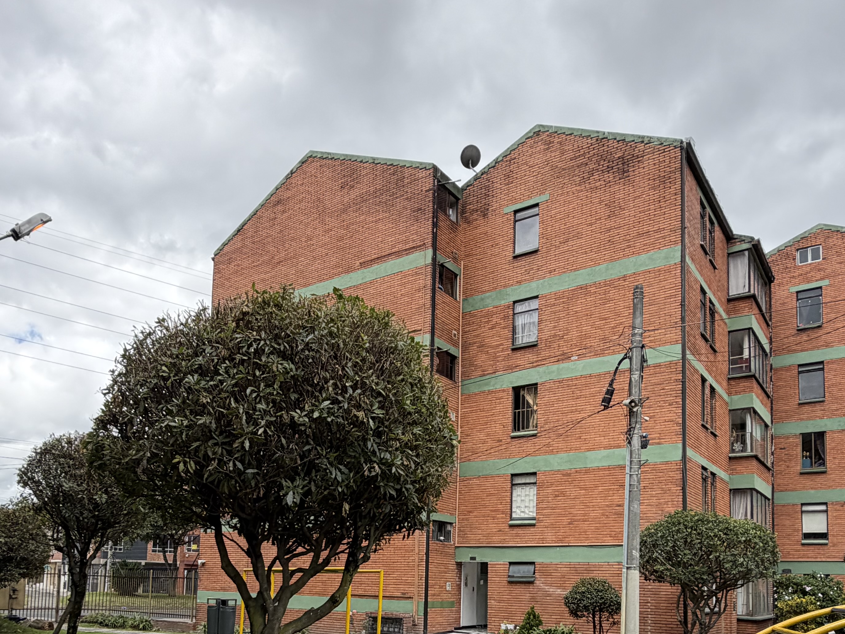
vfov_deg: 45.3
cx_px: 400
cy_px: 523
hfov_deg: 61.6
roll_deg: -1.6
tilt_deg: +3.9
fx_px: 708
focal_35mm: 29
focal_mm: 2.22
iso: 40
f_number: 2.2
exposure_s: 1/770
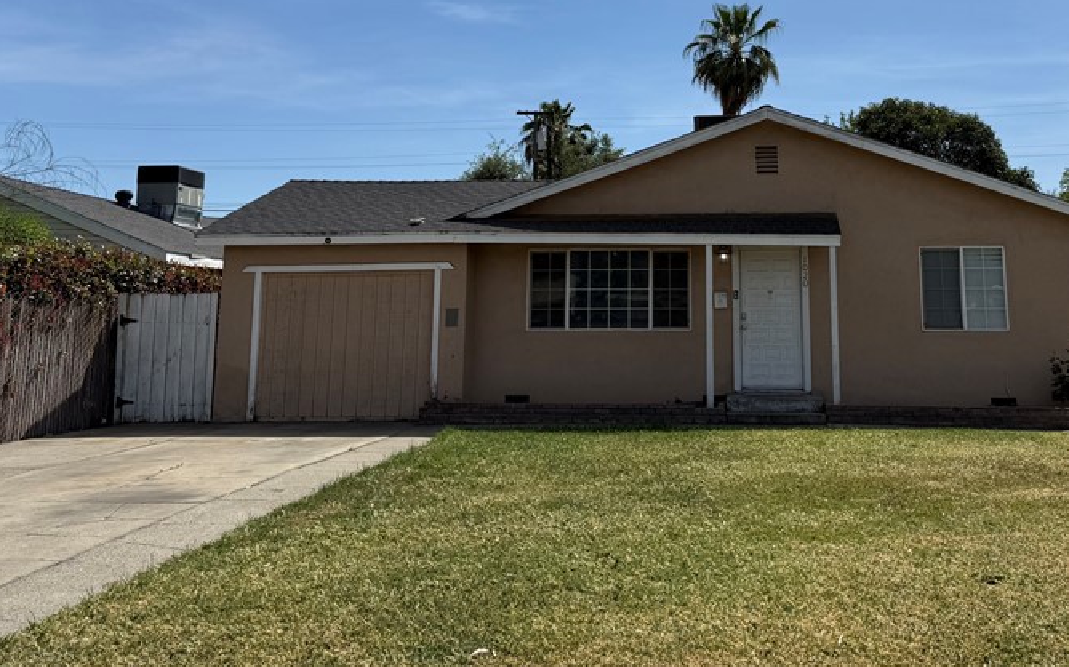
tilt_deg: +9.4
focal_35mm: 39
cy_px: 144
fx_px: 1136
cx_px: 683
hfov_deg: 49.8
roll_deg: +0.3
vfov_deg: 32.0
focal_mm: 6.76
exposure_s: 1/8130
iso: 80
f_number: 1.78
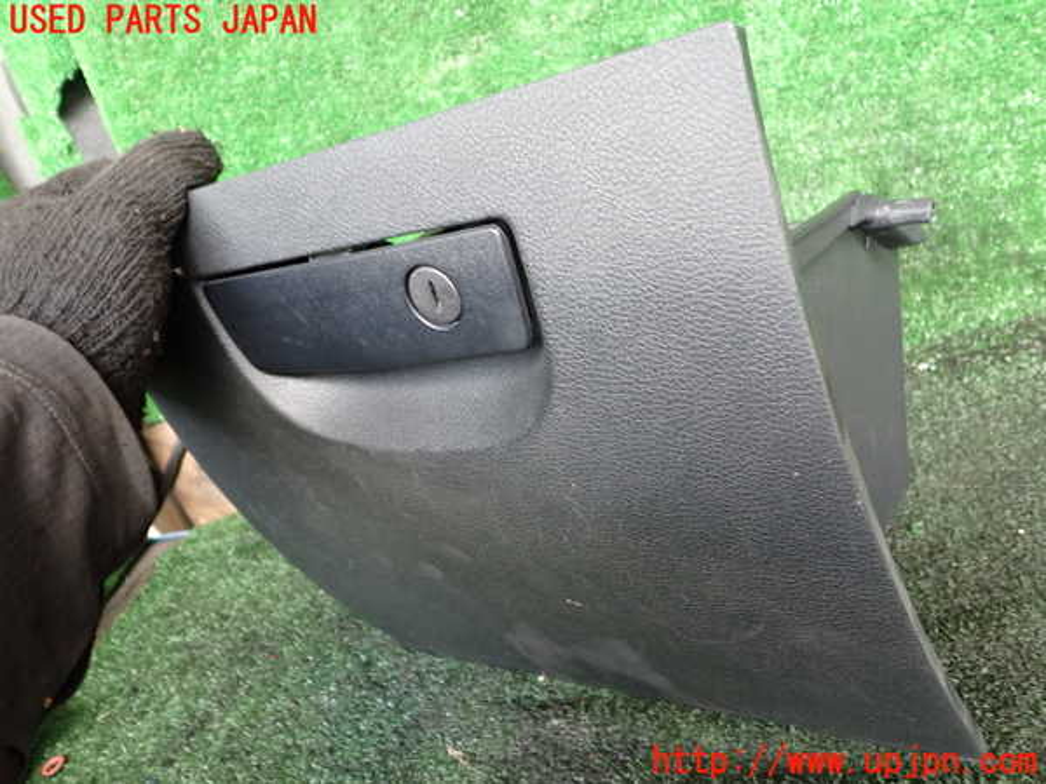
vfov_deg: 46.8
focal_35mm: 30
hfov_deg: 60.0
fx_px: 907
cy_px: 392
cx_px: 523
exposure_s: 1/30
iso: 320
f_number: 2.3
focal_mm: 5.4
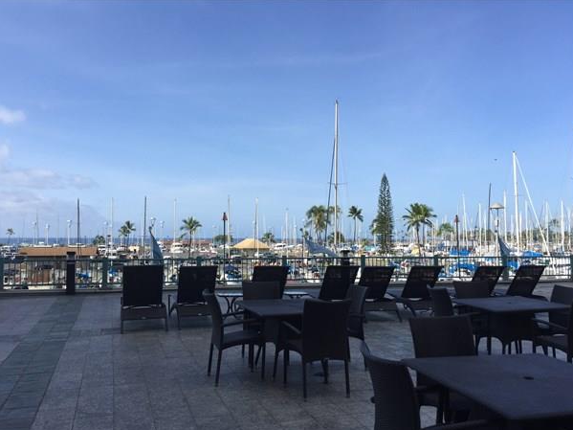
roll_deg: +0.1
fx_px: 513
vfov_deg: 45.4
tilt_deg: +1.9
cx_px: 274
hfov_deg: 58.3
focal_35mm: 31
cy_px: 228
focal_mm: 4.15
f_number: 2.2
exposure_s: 1/1883
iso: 32
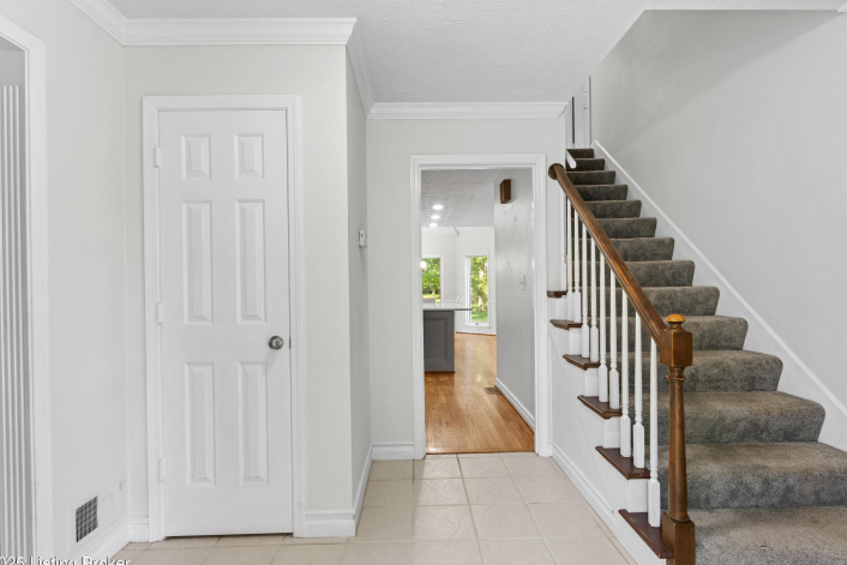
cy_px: 290
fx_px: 400
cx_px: 424
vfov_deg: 70.5
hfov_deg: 93.3
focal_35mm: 17
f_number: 11
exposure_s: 1/1.67
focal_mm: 16
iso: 400
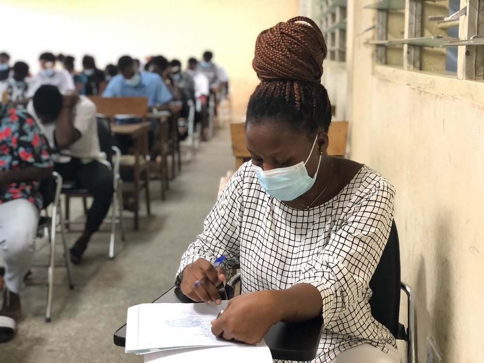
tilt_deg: -8.7
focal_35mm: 52
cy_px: 182
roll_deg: +0.4
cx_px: 242
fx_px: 727
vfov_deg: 28.0
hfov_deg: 36.8
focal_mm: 6
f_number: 2.4
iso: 160
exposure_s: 1/14
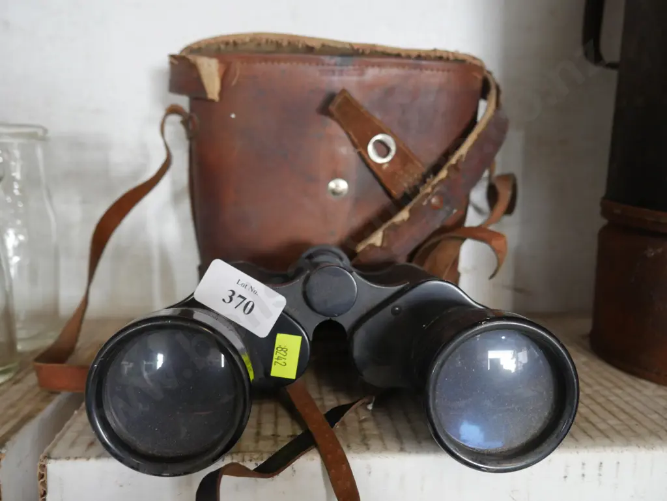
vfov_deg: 44.2
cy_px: 250
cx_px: 334
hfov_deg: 56.8
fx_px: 617
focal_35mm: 32
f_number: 3.6
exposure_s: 1/60
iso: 1250
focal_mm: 16
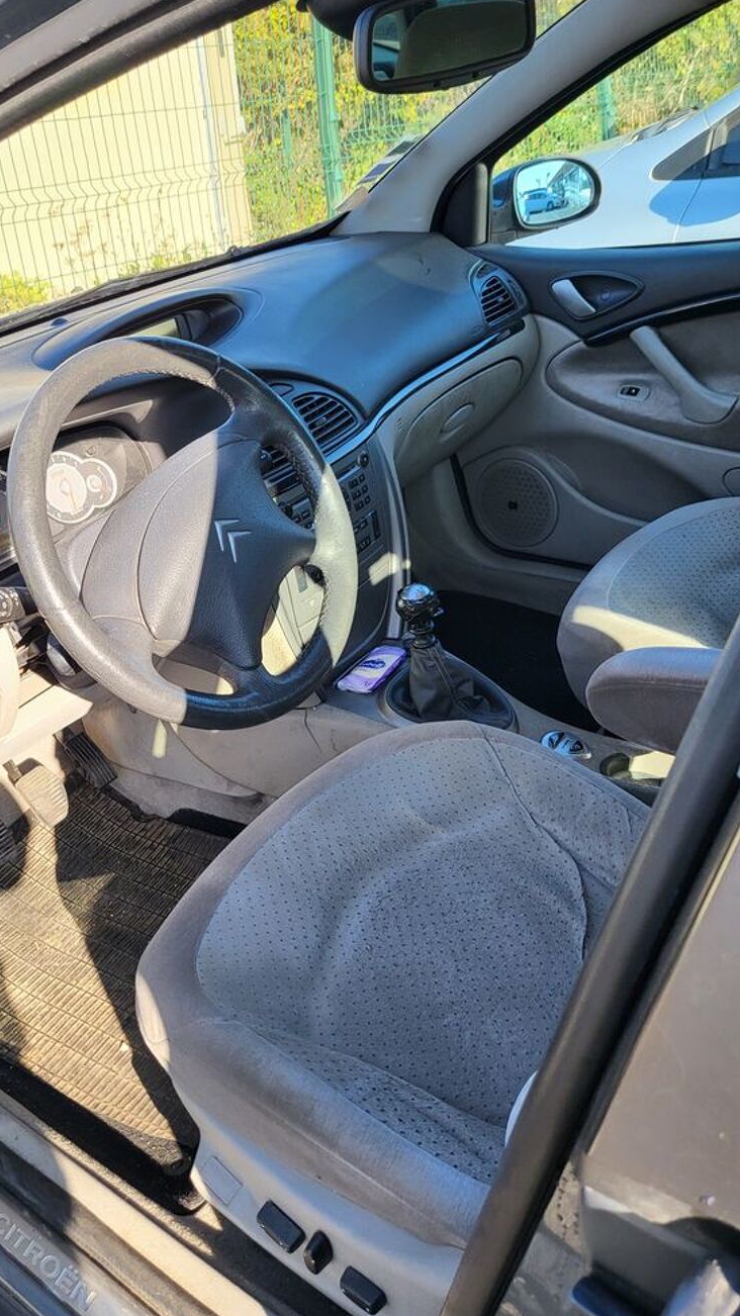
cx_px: 276
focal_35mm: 29
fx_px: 1012
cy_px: 667
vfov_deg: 66.1
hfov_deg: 39.9
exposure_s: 1/417
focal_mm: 4.25
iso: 50
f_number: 1.8
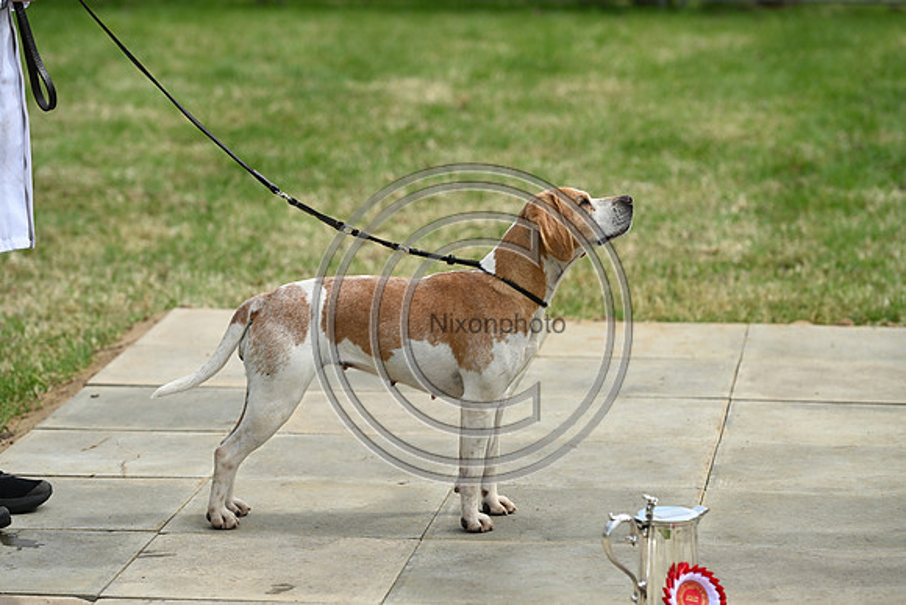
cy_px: 302
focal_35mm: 135
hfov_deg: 15.2
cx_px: 453
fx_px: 3398
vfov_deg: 10.2
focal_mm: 135
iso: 140
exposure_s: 1/1000
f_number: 4.5
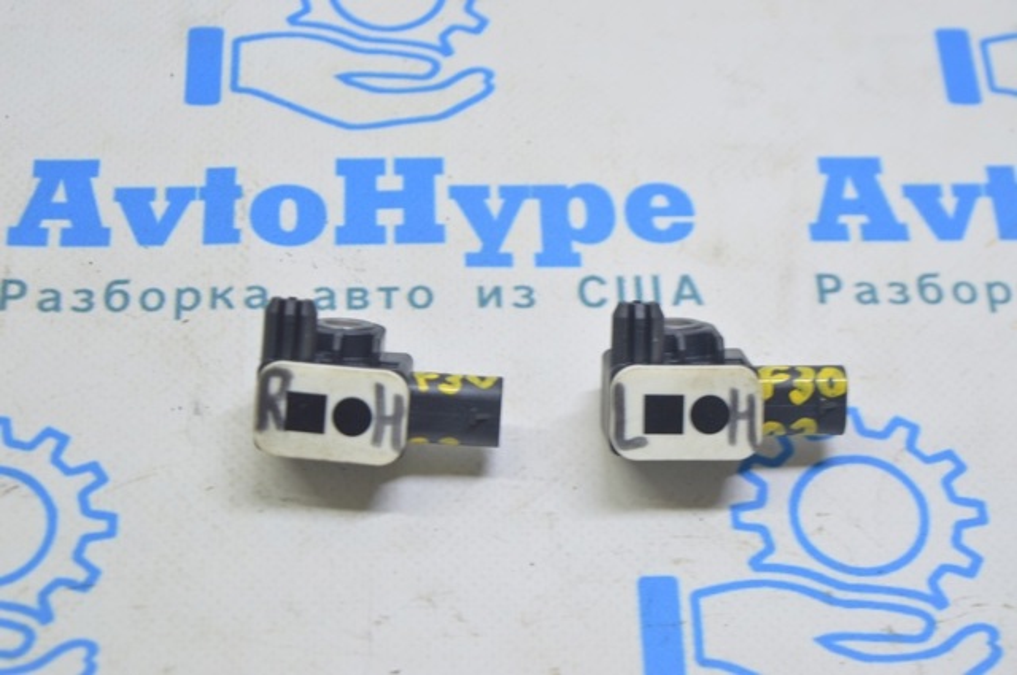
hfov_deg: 24.6
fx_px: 2328
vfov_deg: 16.5
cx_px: 508
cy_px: 338
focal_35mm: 82
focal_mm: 55
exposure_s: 1/20
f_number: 5.6
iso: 400
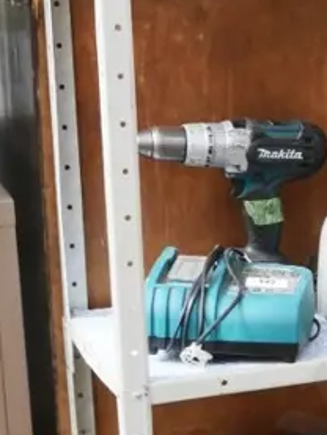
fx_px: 1397
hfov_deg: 12.9
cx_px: 418
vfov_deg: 17.7
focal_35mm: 111
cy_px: 300
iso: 1600
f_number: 5.6
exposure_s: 1/25
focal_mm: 15
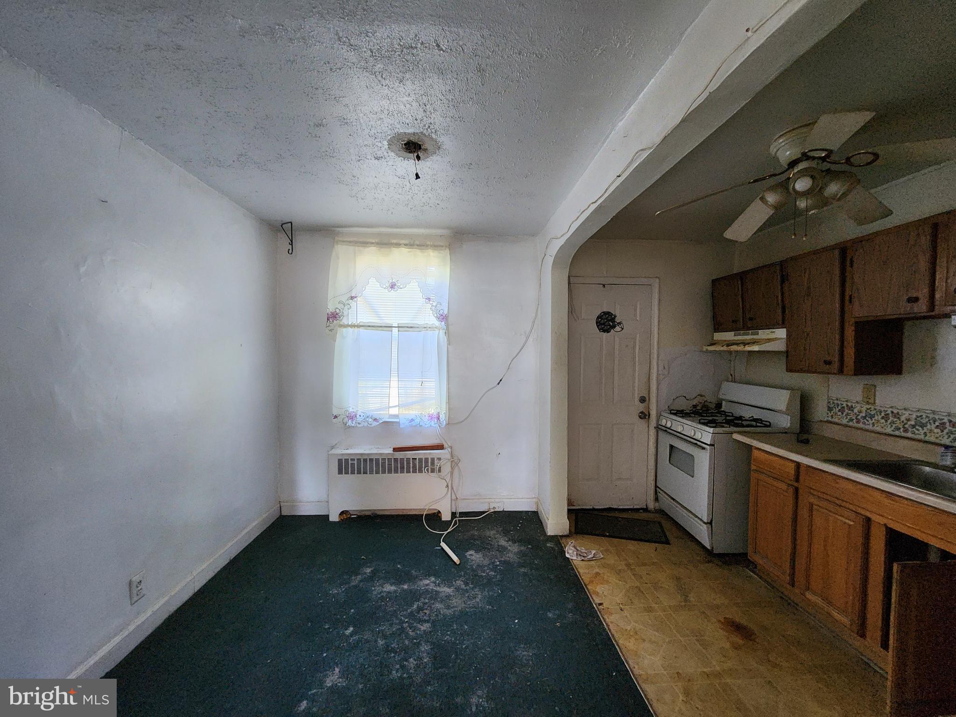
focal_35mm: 13
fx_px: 359
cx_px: 478
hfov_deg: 106.2
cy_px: 358
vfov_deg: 89.9
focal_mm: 2.2
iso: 400
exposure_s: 1/30
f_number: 2.2
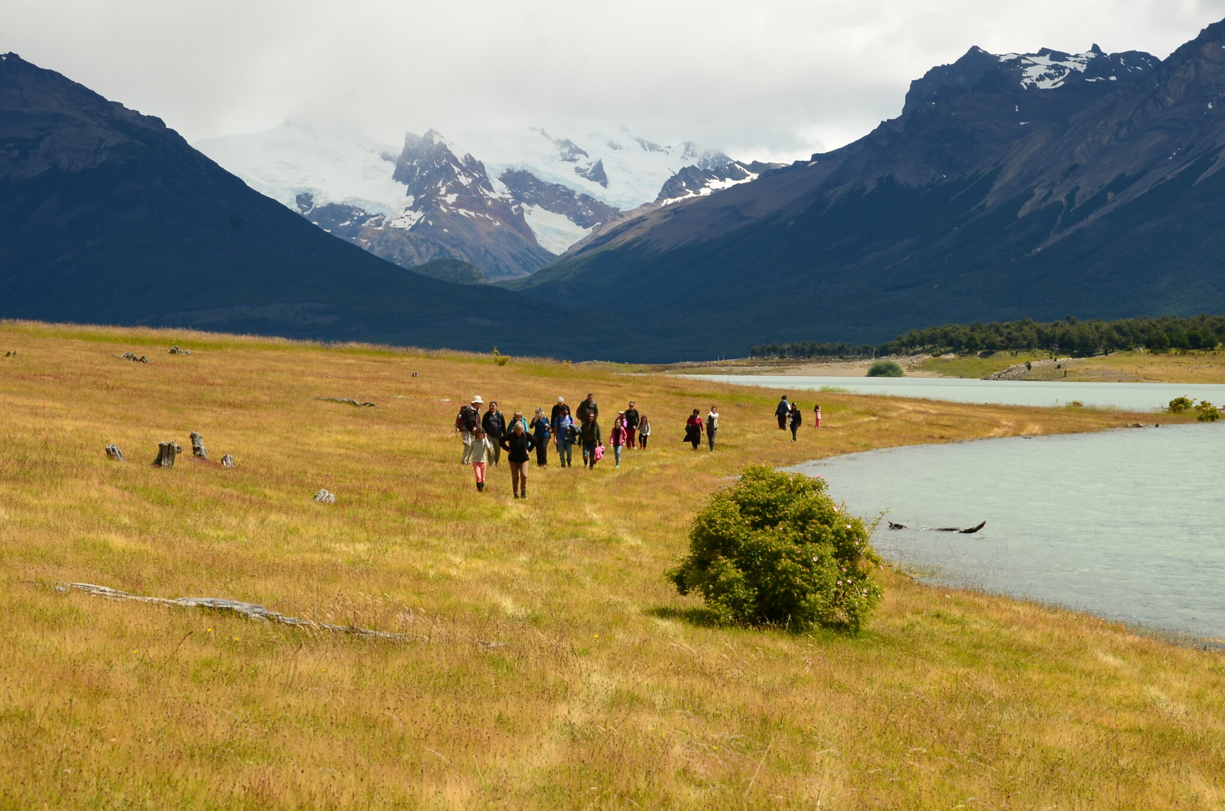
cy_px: 406
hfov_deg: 27.0
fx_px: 2547
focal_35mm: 75
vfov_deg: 18.1
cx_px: 612
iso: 100
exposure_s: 1/160
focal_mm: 50
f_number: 10
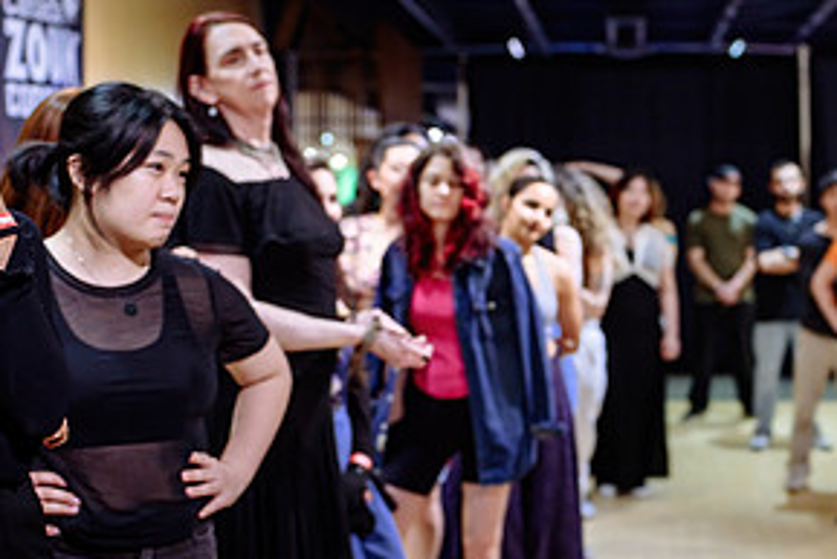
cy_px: 352
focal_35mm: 64
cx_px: 592
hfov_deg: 31.0
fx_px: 1489
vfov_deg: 21.2
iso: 1600
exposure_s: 1/125
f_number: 2
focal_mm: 31
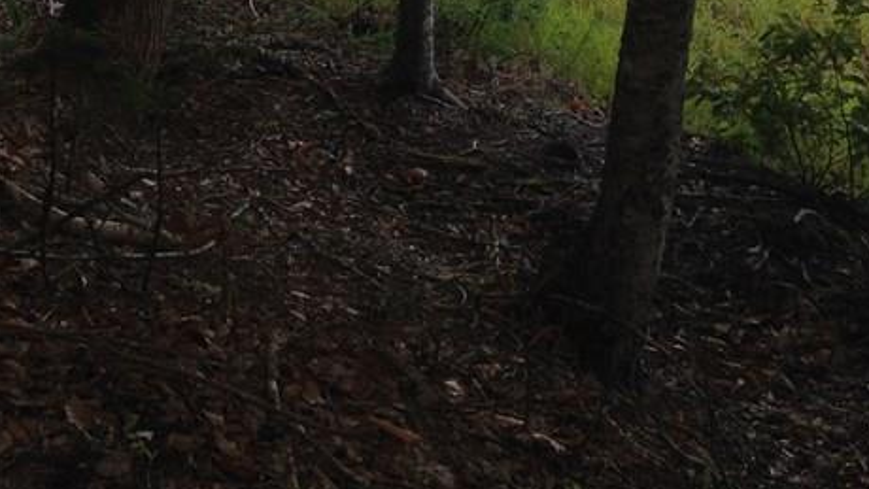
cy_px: -223
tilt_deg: -15.7
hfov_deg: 26.1
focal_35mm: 80
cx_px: 196
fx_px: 1844
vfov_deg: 14.2
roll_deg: +2.8
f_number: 2.4
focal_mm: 4.12
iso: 50
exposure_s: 1/345
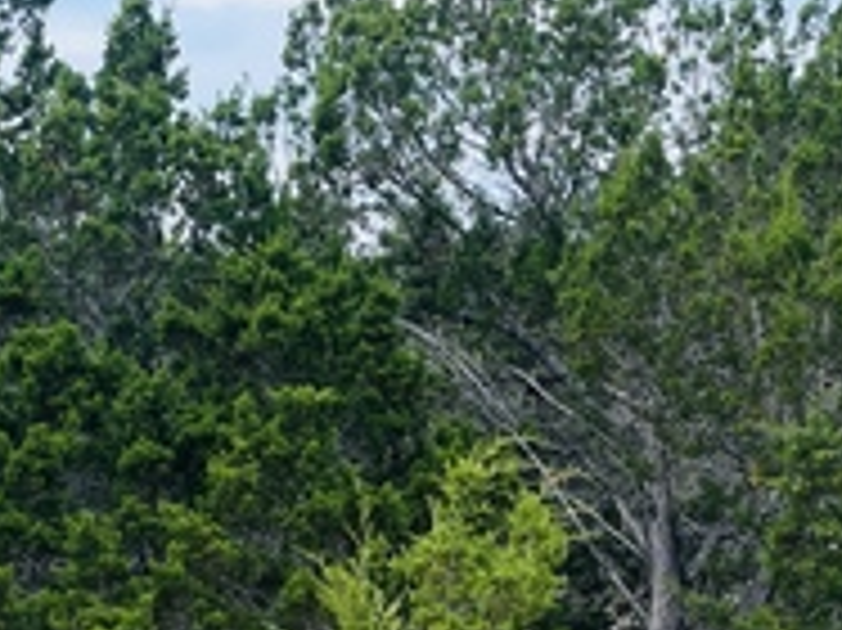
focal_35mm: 89
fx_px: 2163
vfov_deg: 16.0
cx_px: 689
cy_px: 747
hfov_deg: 21.7
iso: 32
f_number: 1.6
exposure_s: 1/2398
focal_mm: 4.2
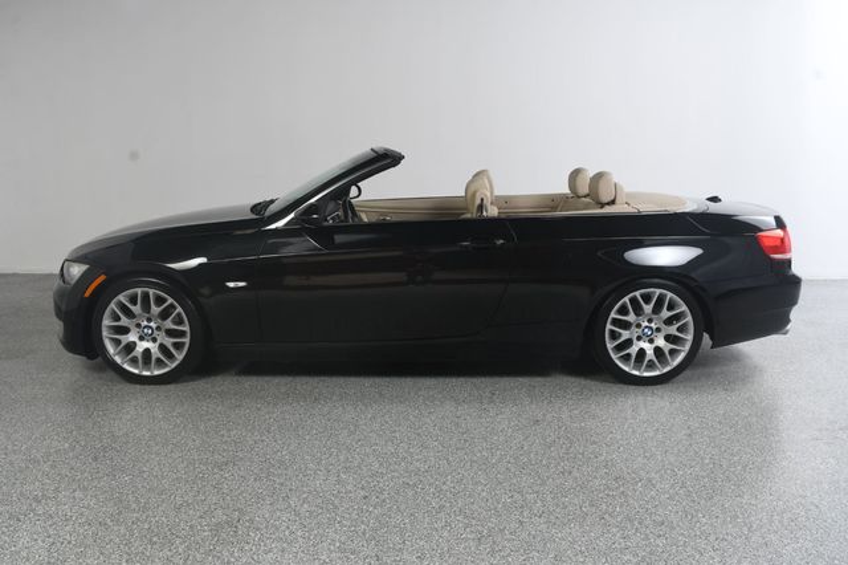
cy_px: 282
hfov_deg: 62.0
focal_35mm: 30
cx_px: 424
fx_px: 706
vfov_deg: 43.6
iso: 100
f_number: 9
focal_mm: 20
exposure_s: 1/160
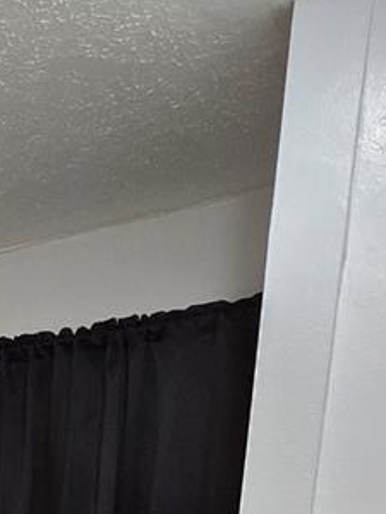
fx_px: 773
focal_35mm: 52
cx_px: -292
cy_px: 716
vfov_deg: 28.2
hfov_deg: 20.6
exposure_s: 1/60
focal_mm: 2.2
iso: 320
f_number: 2.2
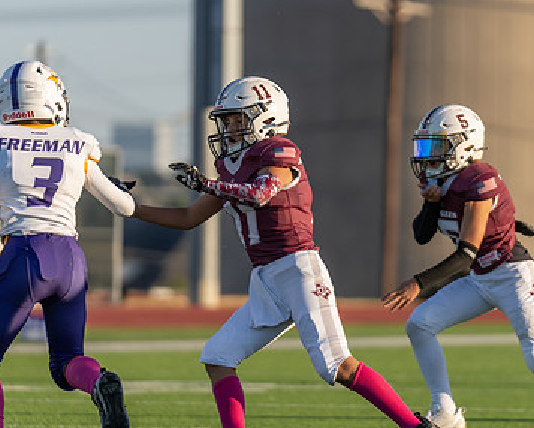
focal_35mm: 443
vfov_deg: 3.5
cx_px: 307
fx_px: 7005
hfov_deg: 4.4
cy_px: 220
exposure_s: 1/1250
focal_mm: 200
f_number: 2.8
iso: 125
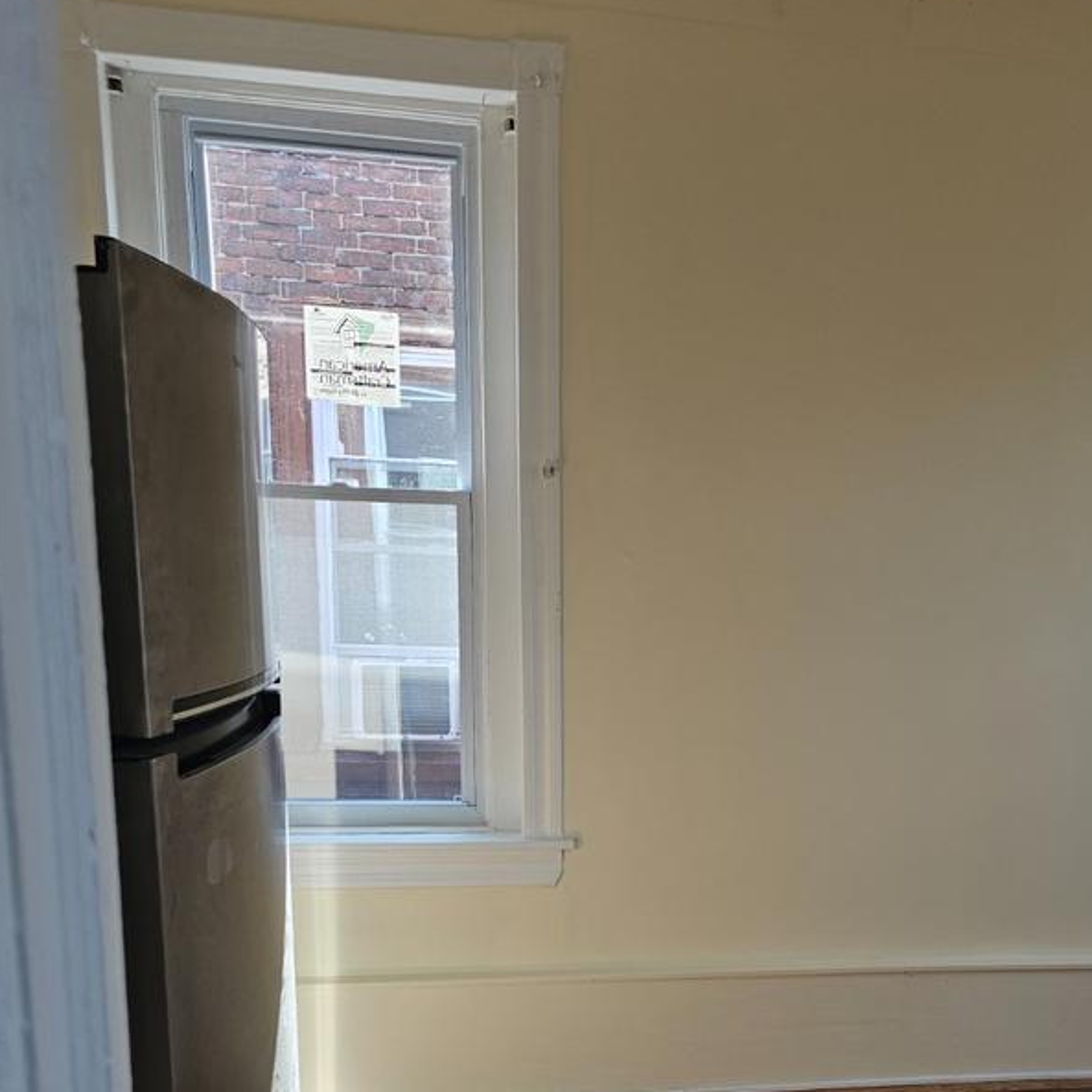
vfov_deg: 43.5
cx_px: 737
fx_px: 1321
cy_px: 819
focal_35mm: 37
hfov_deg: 44.2
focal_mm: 6.3
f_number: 1.7
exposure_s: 1/180
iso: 64
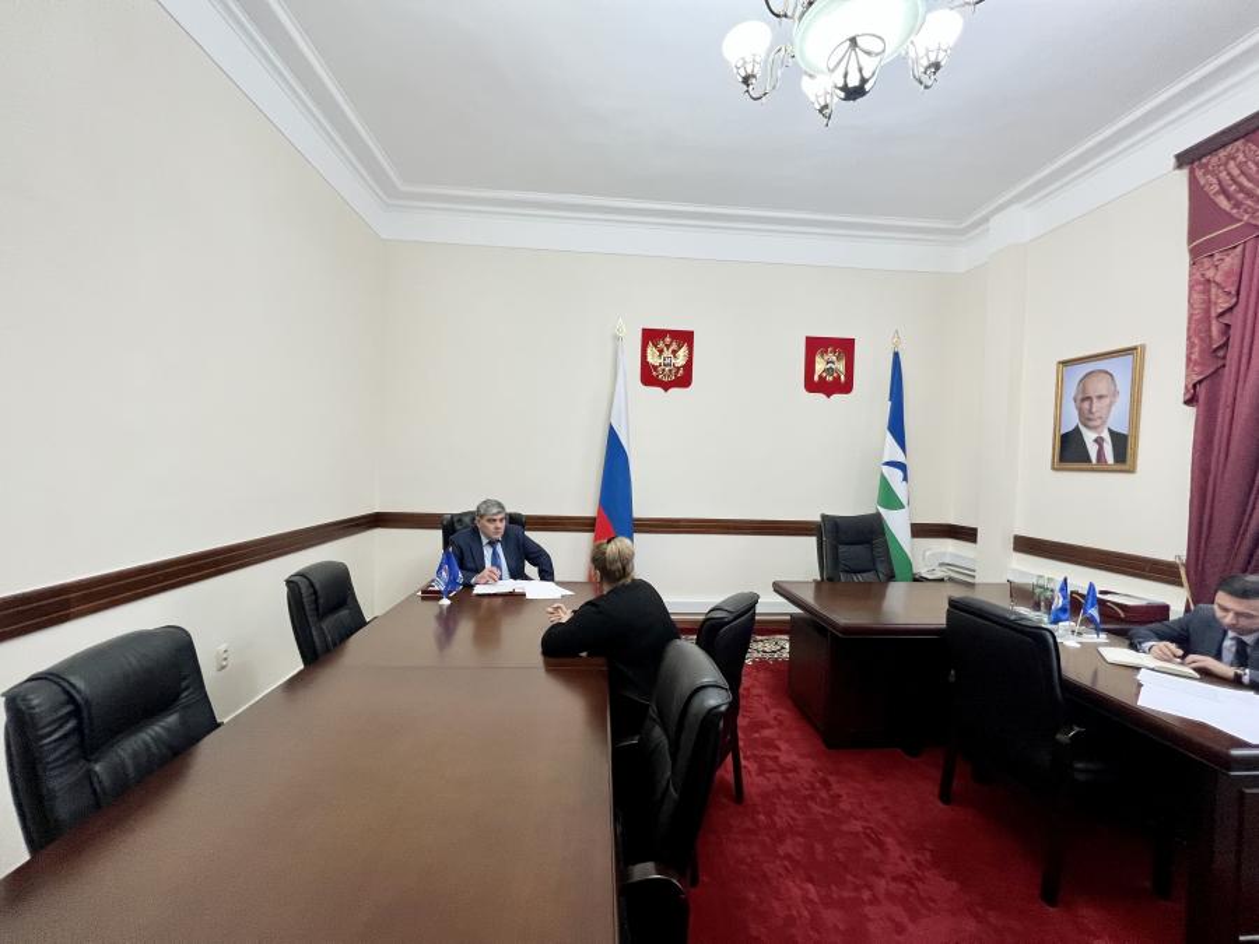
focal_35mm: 13
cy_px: 472
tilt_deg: -0.7
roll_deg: -1.9
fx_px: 473
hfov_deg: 106.2
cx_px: 630
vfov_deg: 89.9
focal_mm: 1.57
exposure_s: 1/50
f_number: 1.8
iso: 200
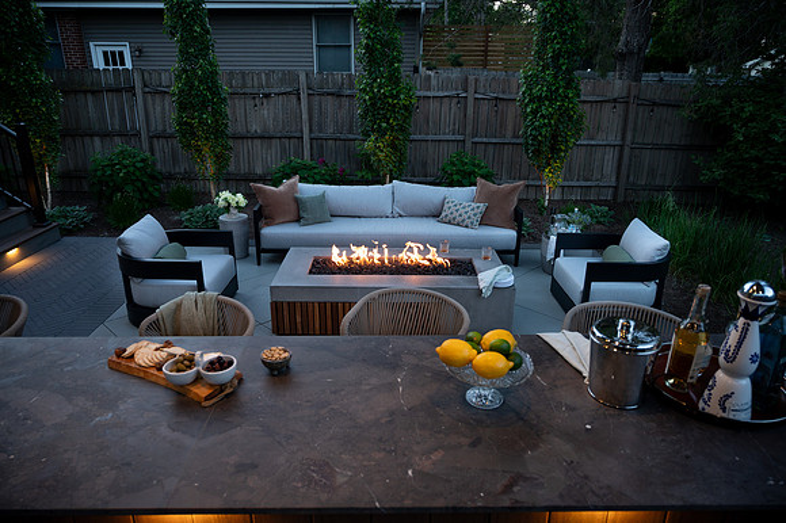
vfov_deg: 52.6
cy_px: 261
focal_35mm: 24
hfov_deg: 73.2
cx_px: 393
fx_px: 530
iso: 200
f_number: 4
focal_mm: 24
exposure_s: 1/125
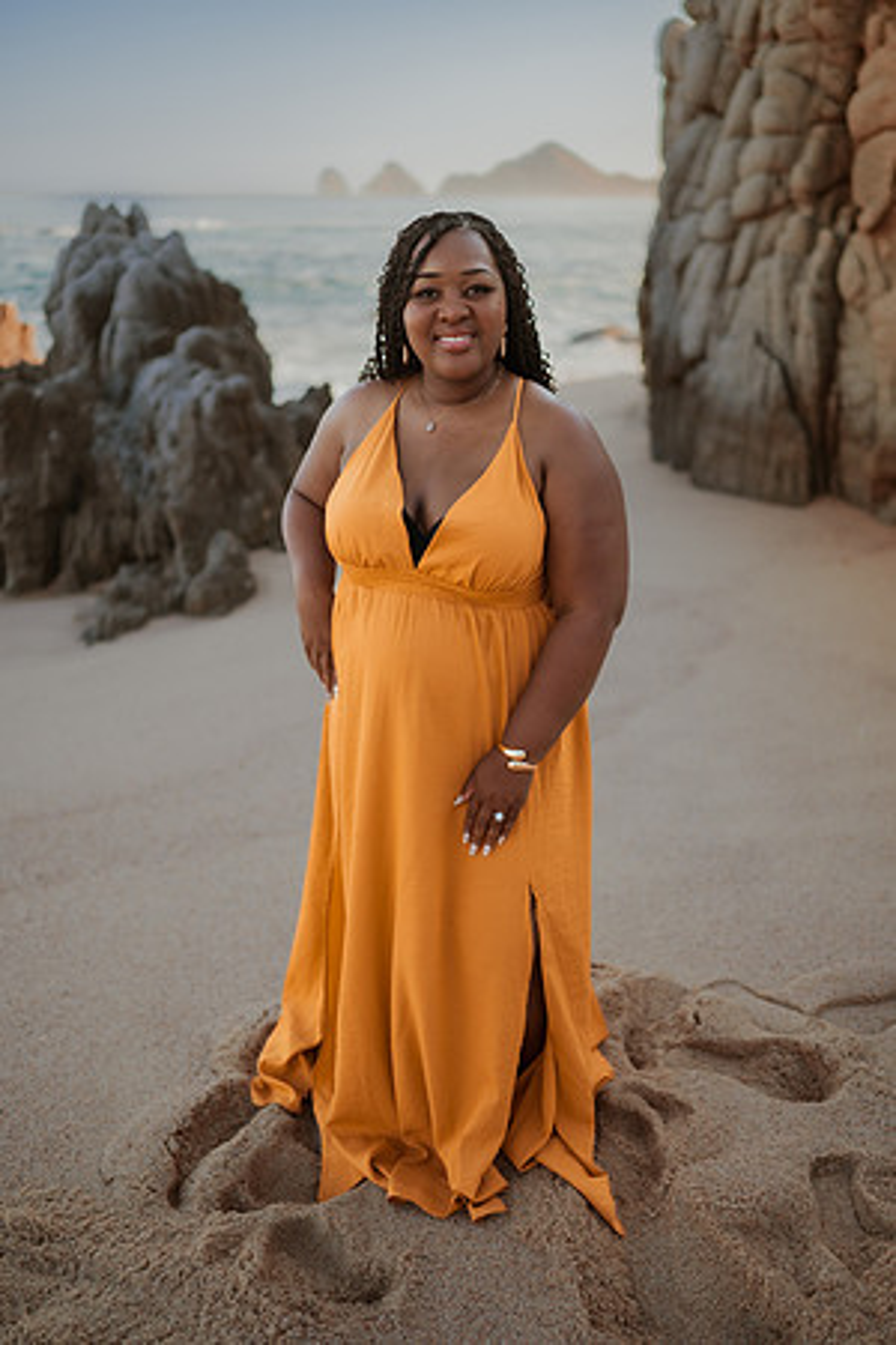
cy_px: 672
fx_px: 1307
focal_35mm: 35
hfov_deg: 37.9
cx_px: 448
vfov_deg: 54.4
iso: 100
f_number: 1.8
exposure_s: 1/800
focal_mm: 35
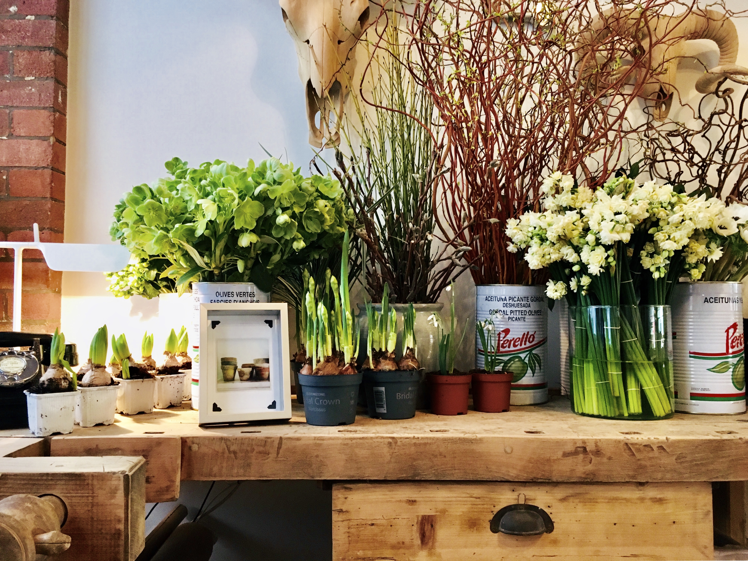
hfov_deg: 61.7
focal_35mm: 29
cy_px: 280
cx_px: 374
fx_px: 627
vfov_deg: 48.2
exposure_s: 1/33
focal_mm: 4.15
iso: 200
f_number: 2.2
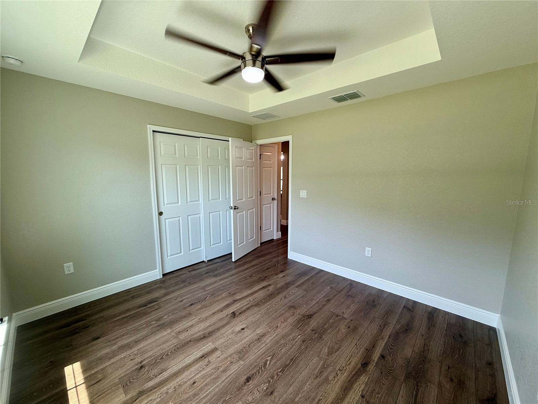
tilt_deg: -7.7
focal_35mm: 14
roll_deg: -0.2
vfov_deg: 85.7
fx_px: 218
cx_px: 269
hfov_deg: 102.1
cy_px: 202
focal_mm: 2.22
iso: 64
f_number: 2.2
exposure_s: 1/99
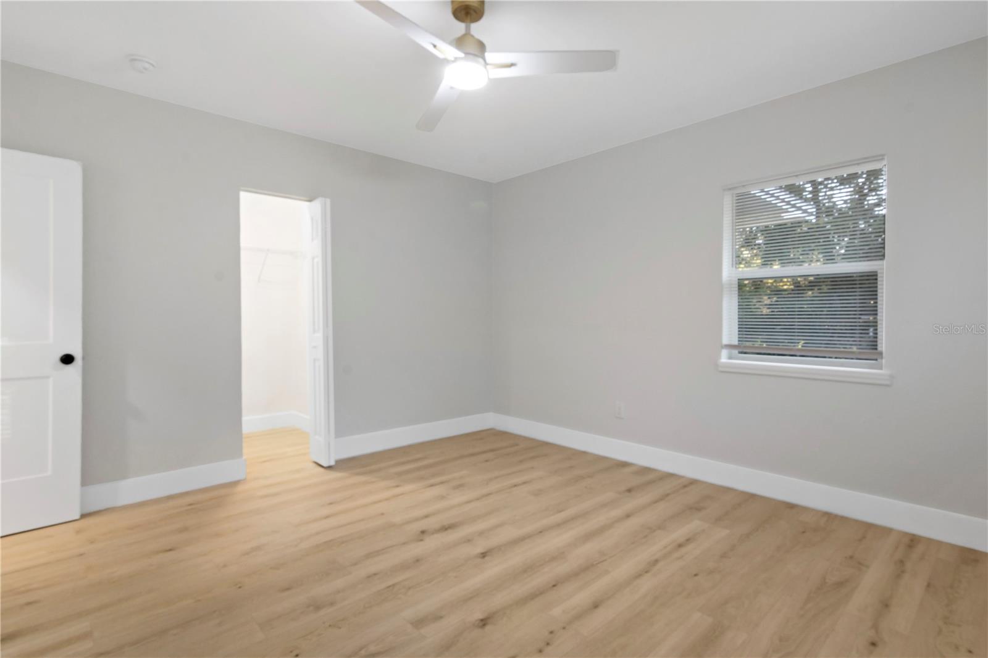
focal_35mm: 16
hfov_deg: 95.0
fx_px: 453
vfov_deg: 72.0
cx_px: 494
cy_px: 329
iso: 200
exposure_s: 1/5
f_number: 9
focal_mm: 11
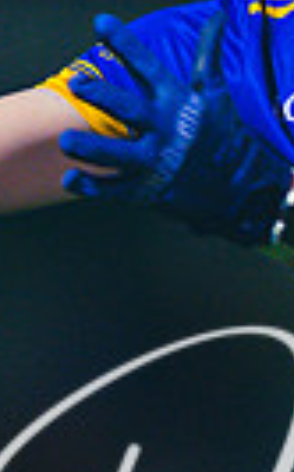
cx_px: 322
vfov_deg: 1.2
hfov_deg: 0.7
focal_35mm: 1779
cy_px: 298
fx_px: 22831
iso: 5000
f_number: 2.8
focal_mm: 400
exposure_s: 1/500
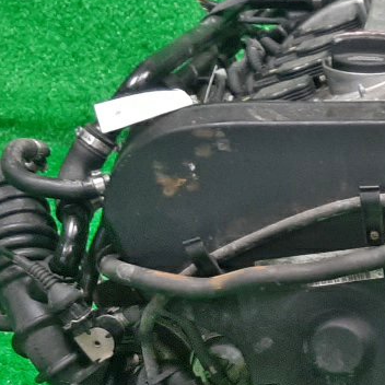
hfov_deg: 17.8
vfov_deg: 18.2
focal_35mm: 94
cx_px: 436
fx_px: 1183
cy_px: 349
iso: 186
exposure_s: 1/50
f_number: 1.7
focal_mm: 3.93
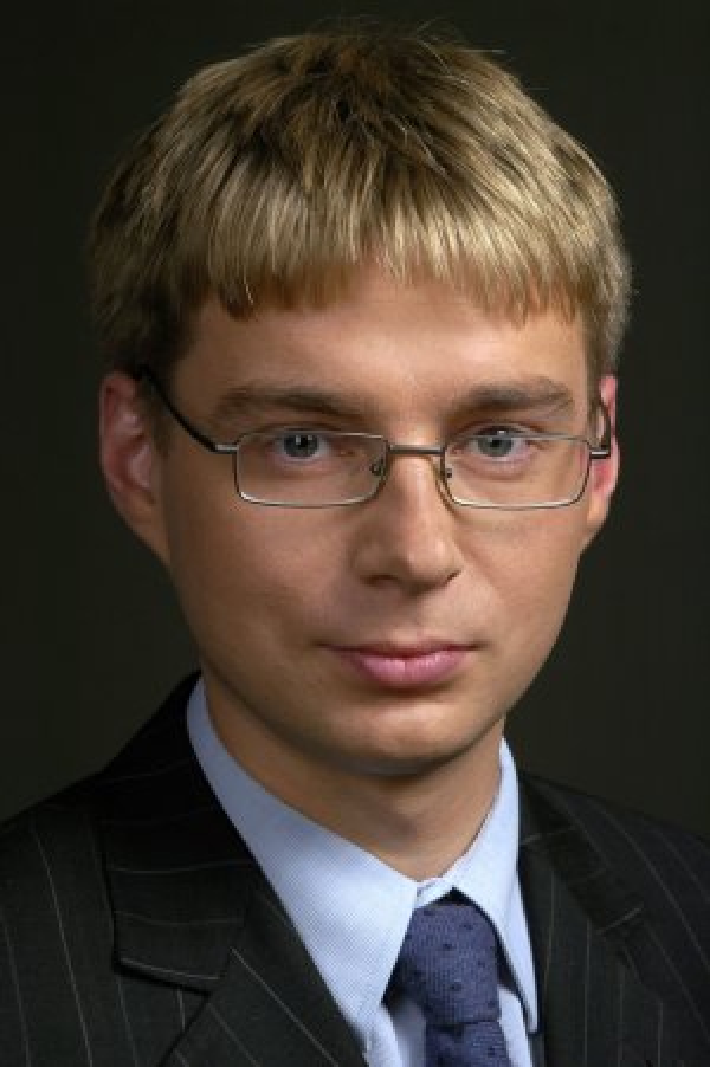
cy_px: 534
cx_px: 355
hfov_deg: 13.0
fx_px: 3111
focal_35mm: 105
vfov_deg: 19.5
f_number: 8
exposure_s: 1/60
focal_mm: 70
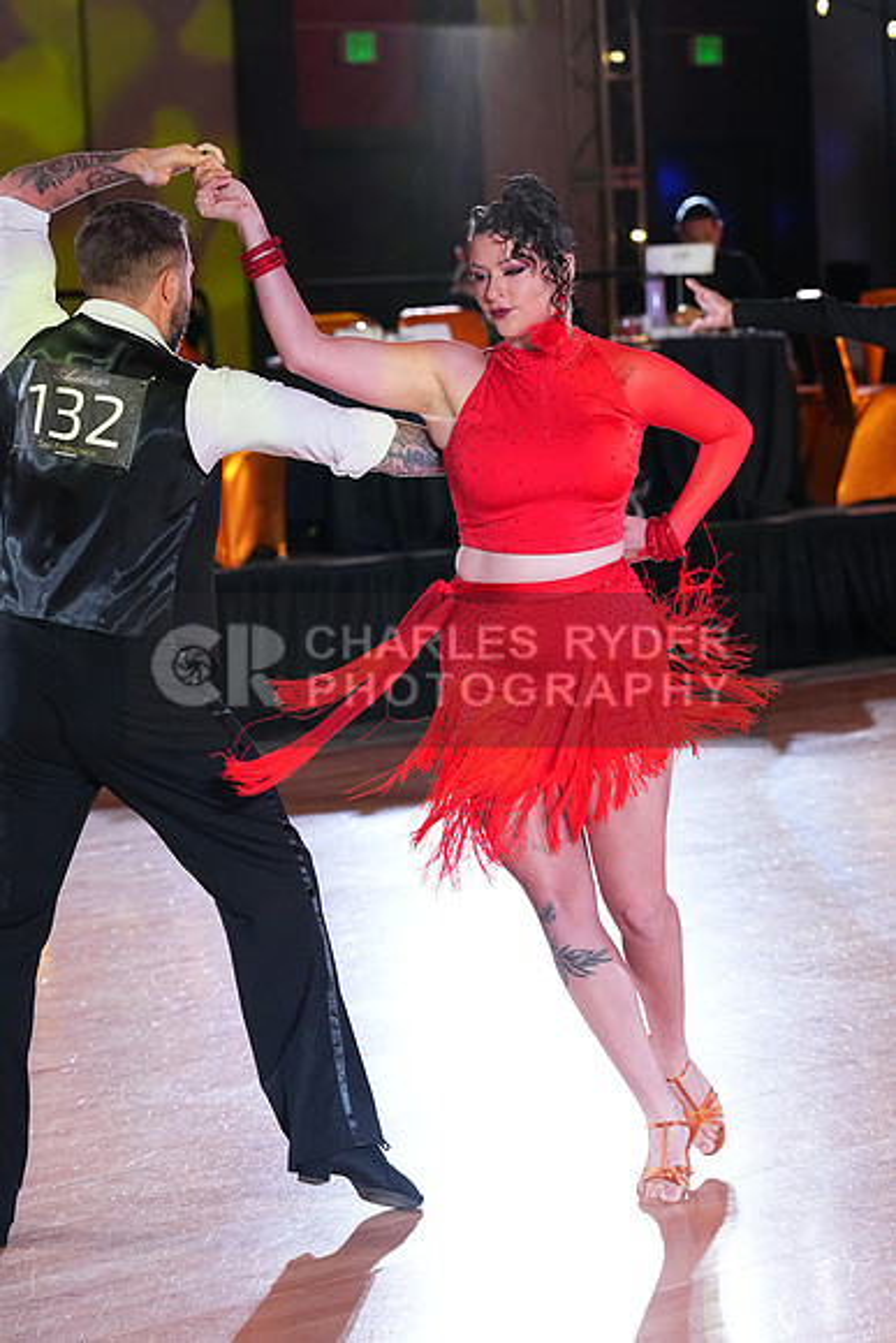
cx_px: 448
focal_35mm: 125
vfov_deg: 16.4
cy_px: 672
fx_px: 4664
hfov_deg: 11.0
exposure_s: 1/400
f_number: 5
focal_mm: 125
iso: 5000
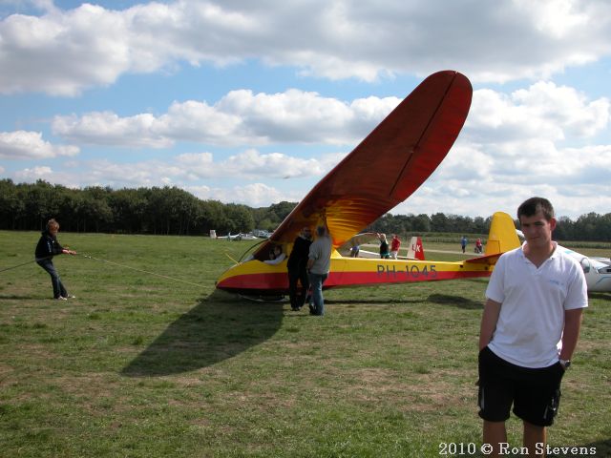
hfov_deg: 52.6
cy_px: 229
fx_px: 618
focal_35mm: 35
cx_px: 306
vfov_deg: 40.7
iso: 100
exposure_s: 1/368
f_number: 6.3
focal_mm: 8.9
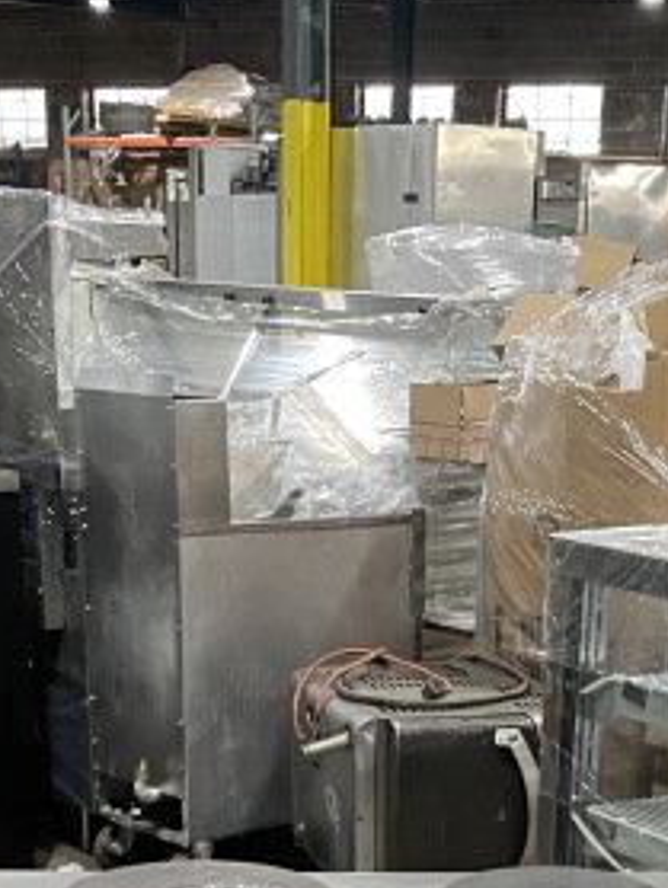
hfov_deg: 19.4
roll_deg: -1.5
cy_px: 1276
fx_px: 1952
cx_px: 425
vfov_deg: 21.9
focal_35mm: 76
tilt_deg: -24.9
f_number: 1.6
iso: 320
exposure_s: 1/60
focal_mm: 4.2
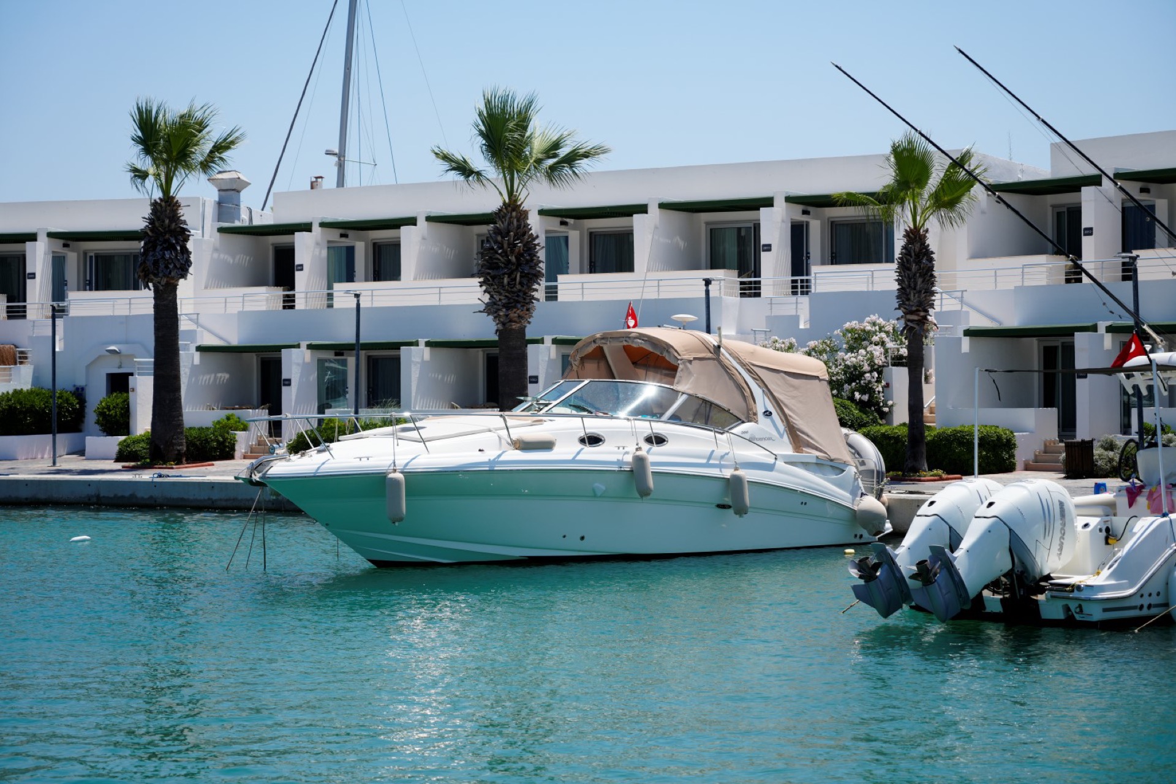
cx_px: 588
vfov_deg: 19.5
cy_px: 392
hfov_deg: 28.8
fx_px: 2286
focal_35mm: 70
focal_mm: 70
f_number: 5
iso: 100
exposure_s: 1/800
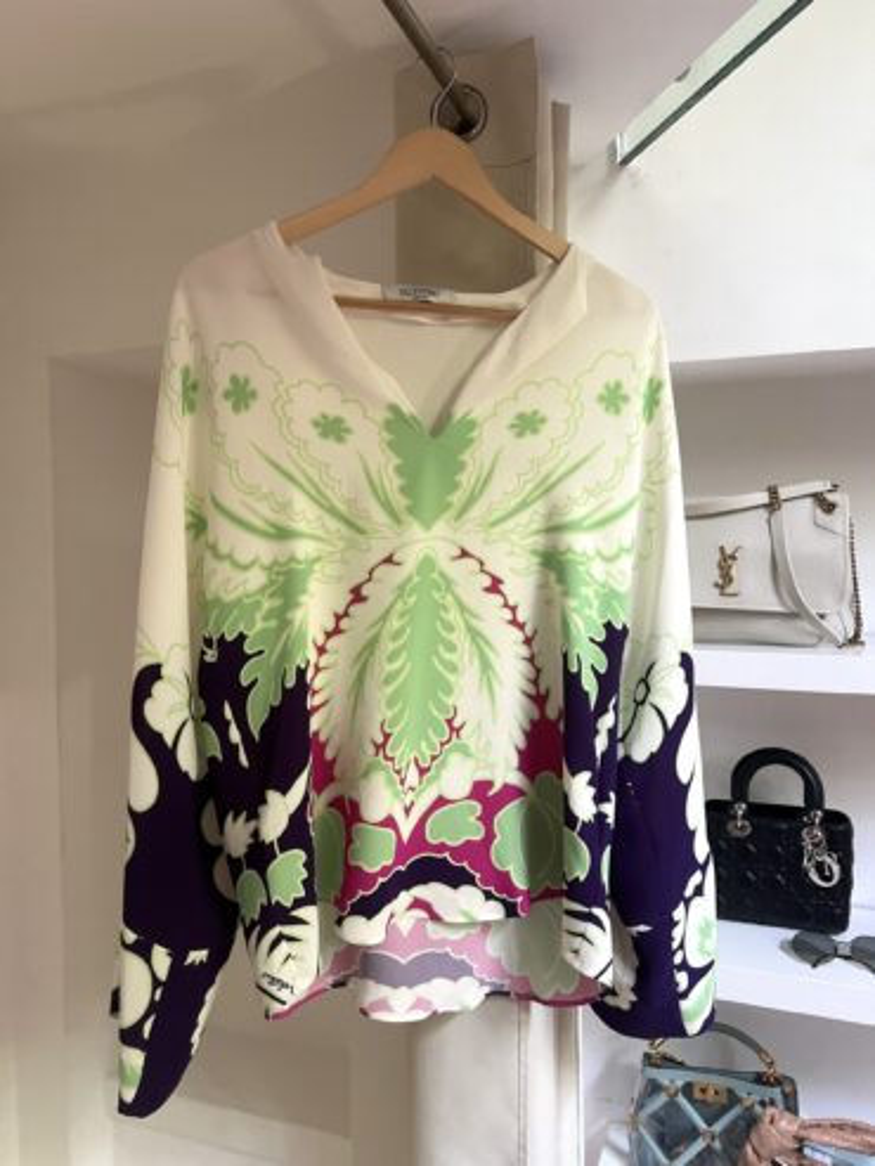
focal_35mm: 26
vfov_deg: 67.3
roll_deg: +0.9
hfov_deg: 53.1
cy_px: 583
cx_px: 438
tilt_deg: -2.1
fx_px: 876
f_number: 1.5
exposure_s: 1/60
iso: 250
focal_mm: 5.7
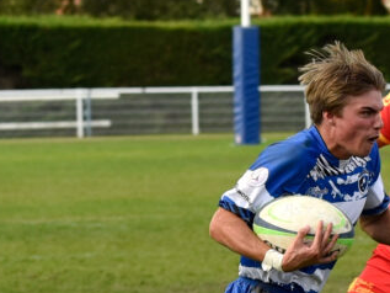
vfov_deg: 8.7
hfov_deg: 11.4
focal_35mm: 170
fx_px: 1916
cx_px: 475
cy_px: 314
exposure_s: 1/800
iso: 160
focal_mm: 70
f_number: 4
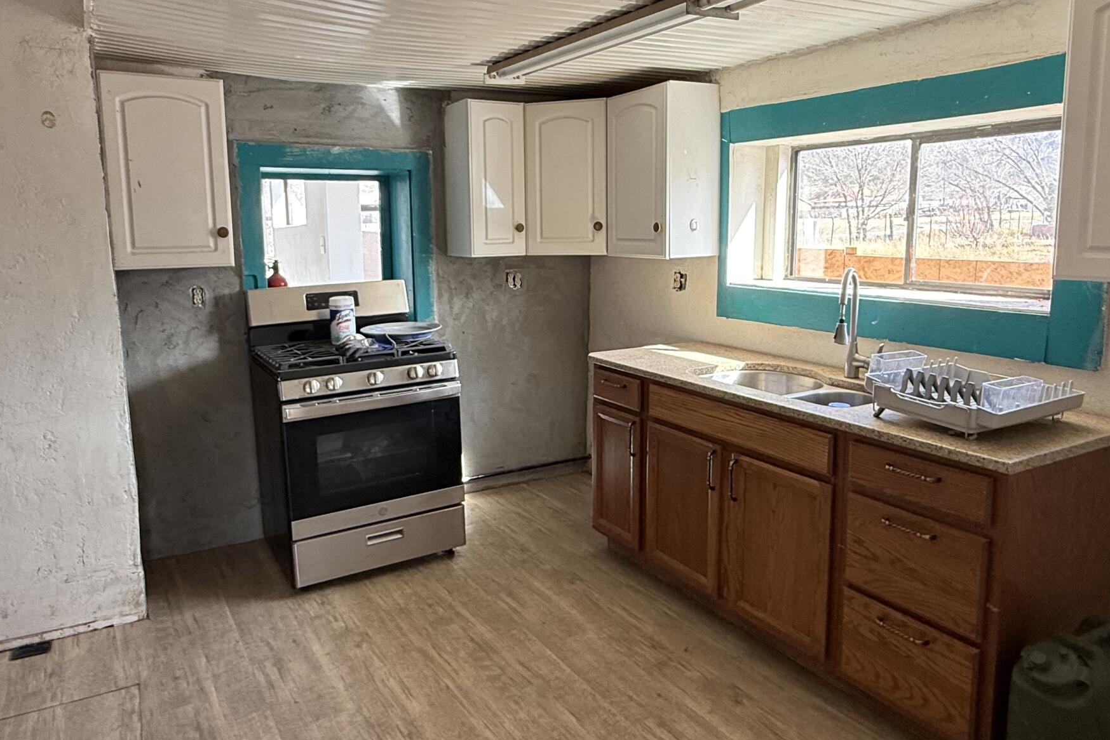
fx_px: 771
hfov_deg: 71.4
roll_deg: -0.6
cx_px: 520
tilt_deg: -5.3
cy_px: 328
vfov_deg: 51.2
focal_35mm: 25
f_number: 2.2
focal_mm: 2.22
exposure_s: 1/99
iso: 125
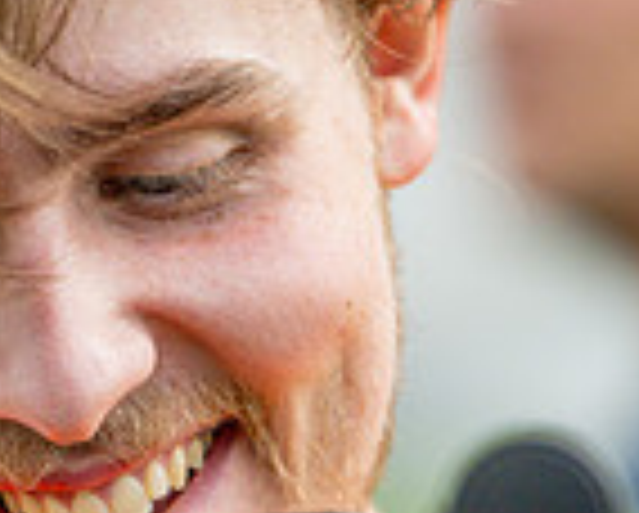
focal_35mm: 566
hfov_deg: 3.4
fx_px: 10719
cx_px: -65
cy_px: 626
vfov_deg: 2.7
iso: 320
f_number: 1.6
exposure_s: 1/6400
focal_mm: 85
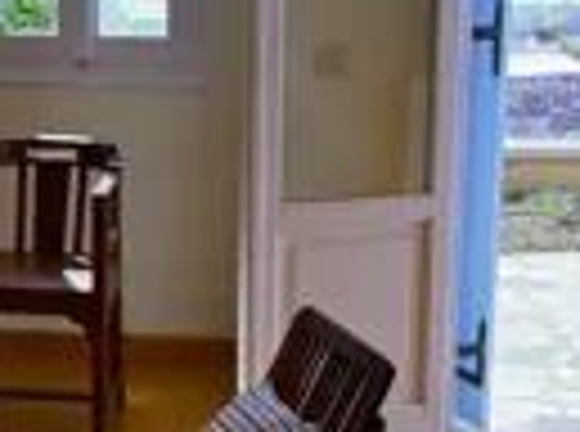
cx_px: 189
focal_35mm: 112
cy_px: 364
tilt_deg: -16.8
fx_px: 1871
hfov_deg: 17.6
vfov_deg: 13.1
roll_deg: +1.3
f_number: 1.78
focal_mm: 6.76
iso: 80
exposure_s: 1/1285
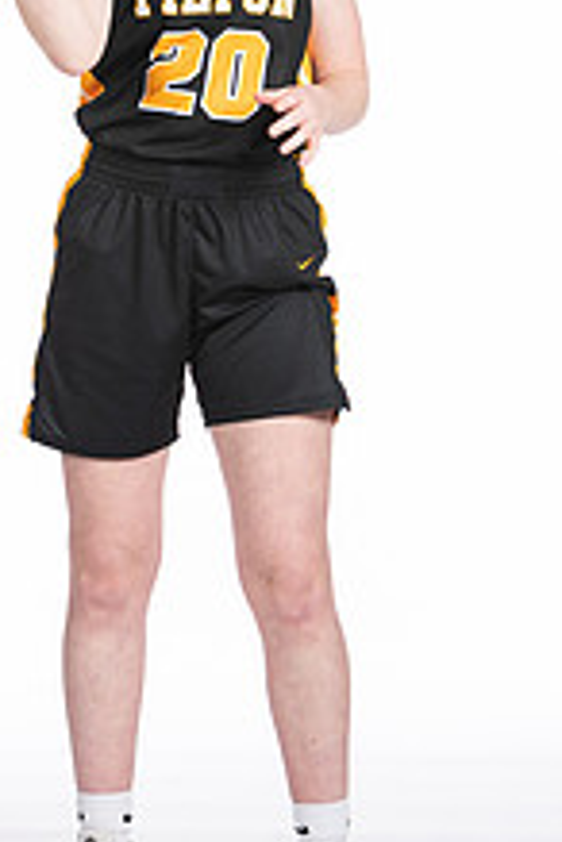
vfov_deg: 9.5
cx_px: 235
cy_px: 185
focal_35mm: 216
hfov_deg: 6.4
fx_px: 5058
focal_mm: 70
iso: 100
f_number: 5
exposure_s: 1/100
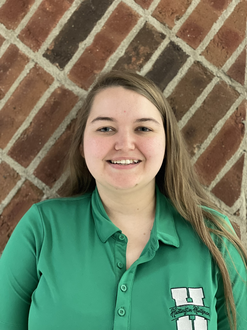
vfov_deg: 36.8
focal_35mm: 52
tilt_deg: -3.8
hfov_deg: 28.0
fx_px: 495
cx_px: 124
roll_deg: -1.1
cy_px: 165
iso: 400
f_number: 2
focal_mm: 6
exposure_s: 1/30
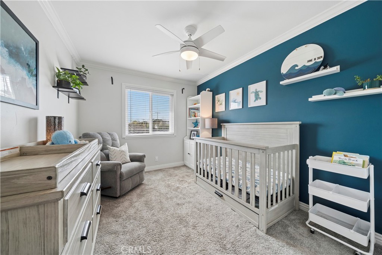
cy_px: 128
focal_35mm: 12
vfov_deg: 90.0
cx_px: 191
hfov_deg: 112.6
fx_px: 127
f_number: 8
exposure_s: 1/40
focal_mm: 12
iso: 400
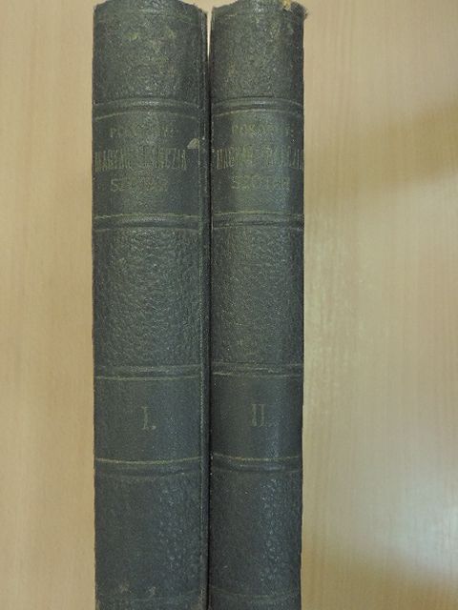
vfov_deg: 60.0
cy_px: 305
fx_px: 529
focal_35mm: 30
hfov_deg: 46.8
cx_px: 229
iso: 800
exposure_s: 1/100
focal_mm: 5.3
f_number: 3.1
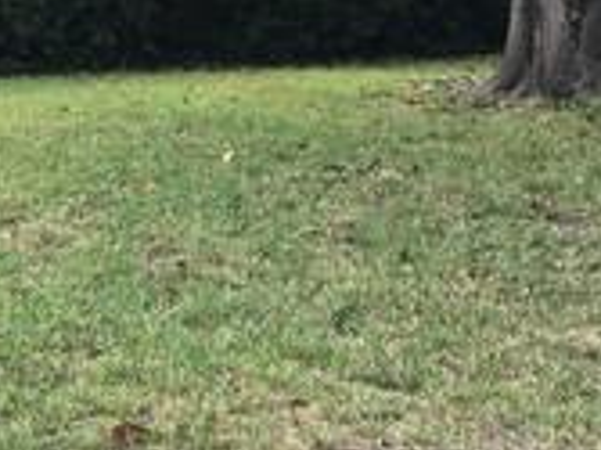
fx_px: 1926
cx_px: -191
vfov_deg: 13.0
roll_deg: +0.3
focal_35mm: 111
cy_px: -94
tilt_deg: +2.8
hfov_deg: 16.7
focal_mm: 4.15
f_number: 2.2
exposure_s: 1/174
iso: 25
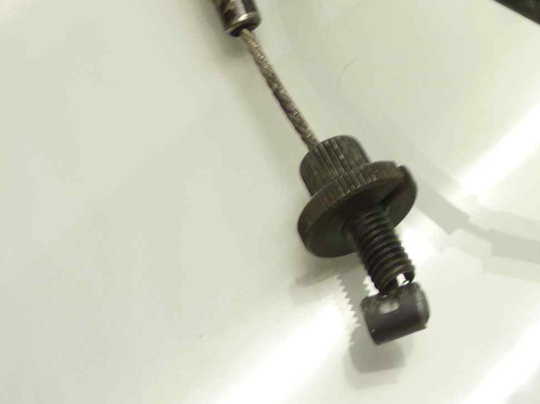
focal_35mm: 66
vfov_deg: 20.4
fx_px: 1029
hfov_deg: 28.1
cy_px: -115
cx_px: 507
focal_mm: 4.1
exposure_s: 1/20
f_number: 3.3
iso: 80
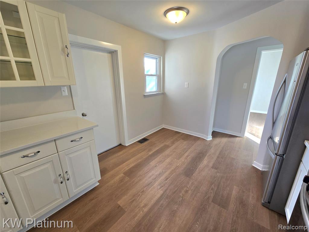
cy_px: 116
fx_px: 116
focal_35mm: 13
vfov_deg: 89.9
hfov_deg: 106.2
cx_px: 154
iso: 50
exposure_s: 1/60.2
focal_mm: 2.2
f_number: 2.2
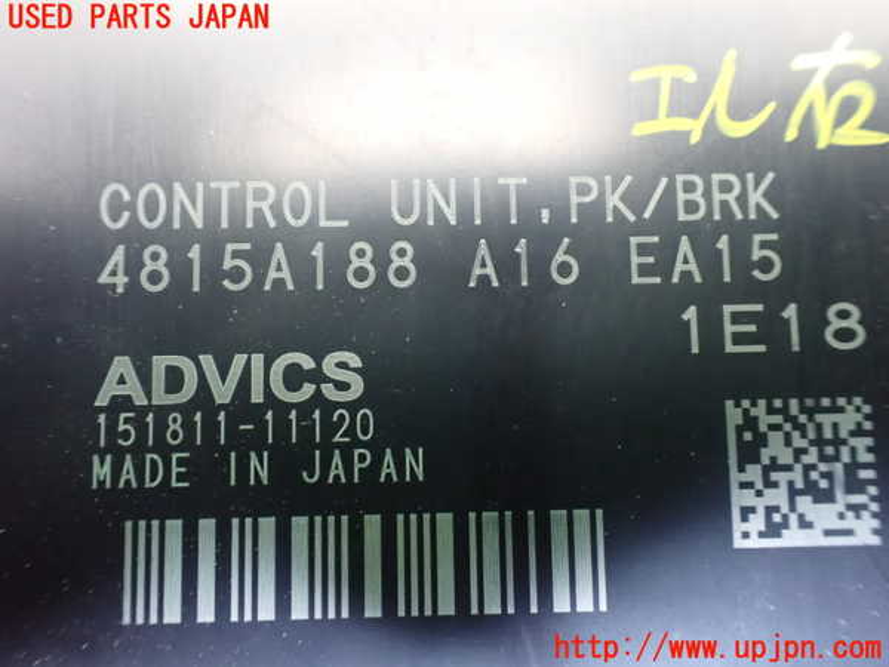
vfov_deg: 46.8
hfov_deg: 60.0
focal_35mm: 30
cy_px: 334
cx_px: 444
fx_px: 770
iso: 1250
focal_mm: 5.4
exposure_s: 1/30
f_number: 2.3
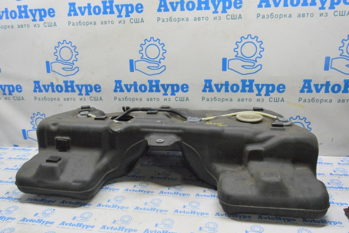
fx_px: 271
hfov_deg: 65.5
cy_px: 117
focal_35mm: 28
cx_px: 175
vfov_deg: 46.4
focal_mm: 18
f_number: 20
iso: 6400
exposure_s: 1/20
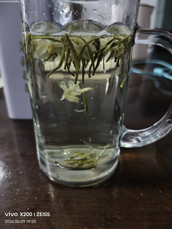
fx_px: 152
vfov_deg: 73.9
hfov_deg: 58.9
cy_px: 114
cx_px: 86
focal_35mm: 23
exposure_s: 1/50
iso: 450
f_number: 1.57
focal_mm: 5.6
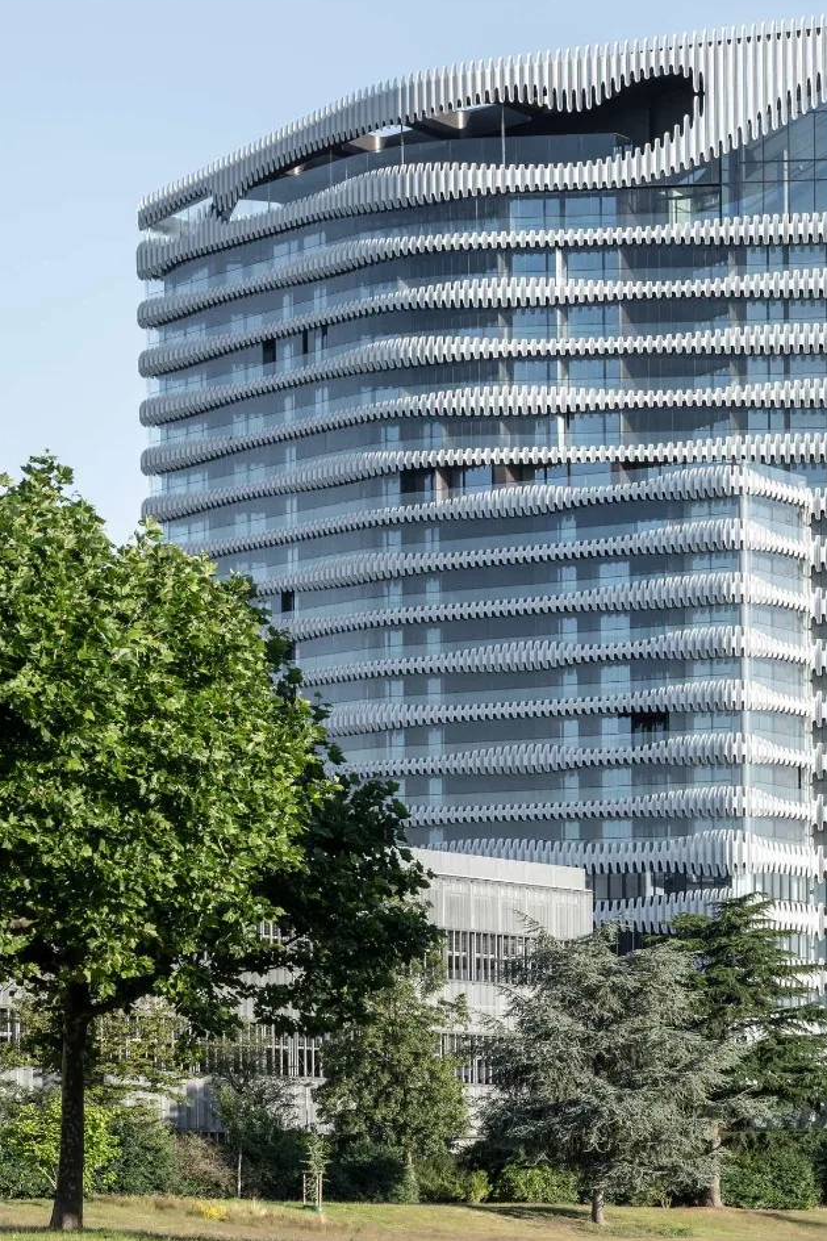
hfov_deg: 13.6
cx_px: 594
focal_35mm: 100
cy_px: 655
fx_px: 3447
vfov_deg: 20.4
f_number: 8
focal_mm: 59
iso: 100
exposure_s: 1/125
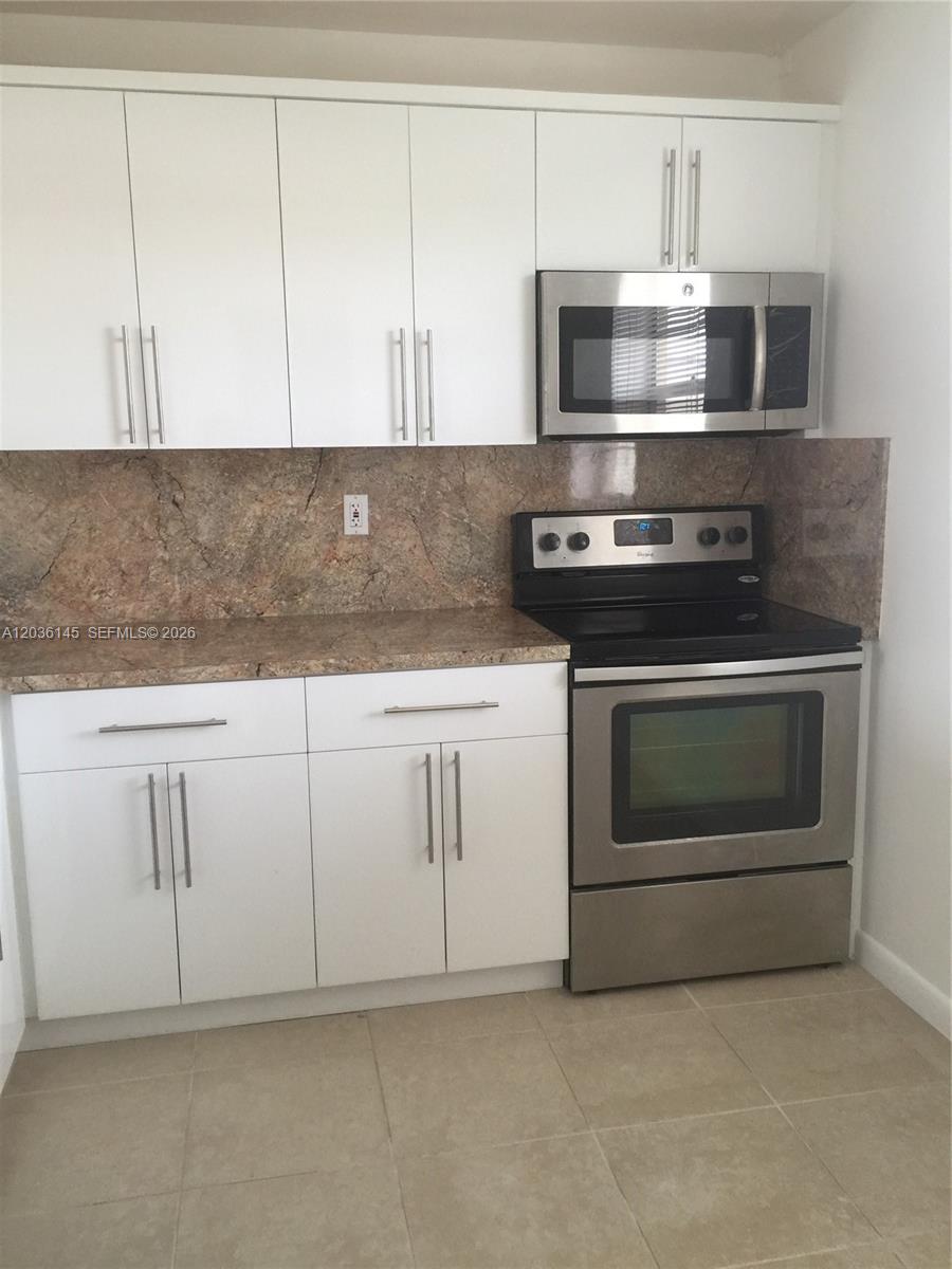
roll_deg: +1.1
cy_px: 634
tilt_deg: -10.5
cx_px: 476
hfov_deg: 48.2
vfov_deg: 61.7
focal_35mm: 29
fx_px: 1063
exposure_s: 1/30
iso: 50
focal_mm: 4.15
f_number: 2.2
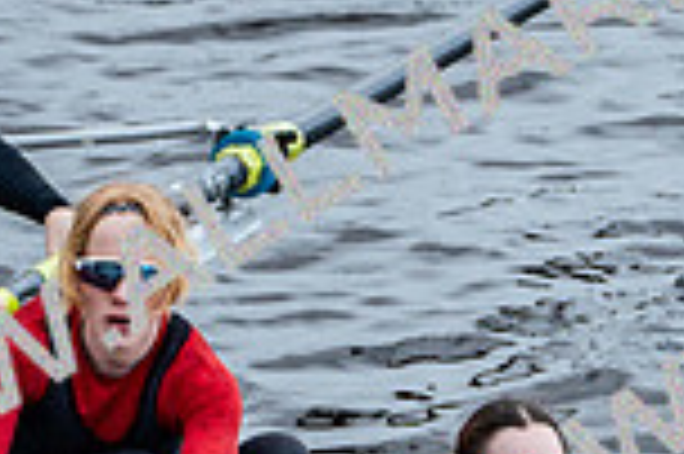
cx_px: 234
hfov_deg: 1.2
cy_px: 564
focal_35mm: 1657
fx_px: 31449
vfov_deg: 0.8
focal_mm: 433
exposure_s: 1/1000
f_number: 6.3
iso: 2500
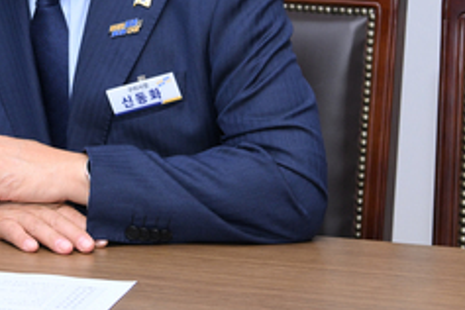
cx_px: 16
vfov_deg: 9.8
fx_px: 1782
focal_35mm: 138
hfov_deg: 14.7
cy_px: -26
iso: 1000
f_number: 5.6
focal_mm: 52
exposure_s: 1/125
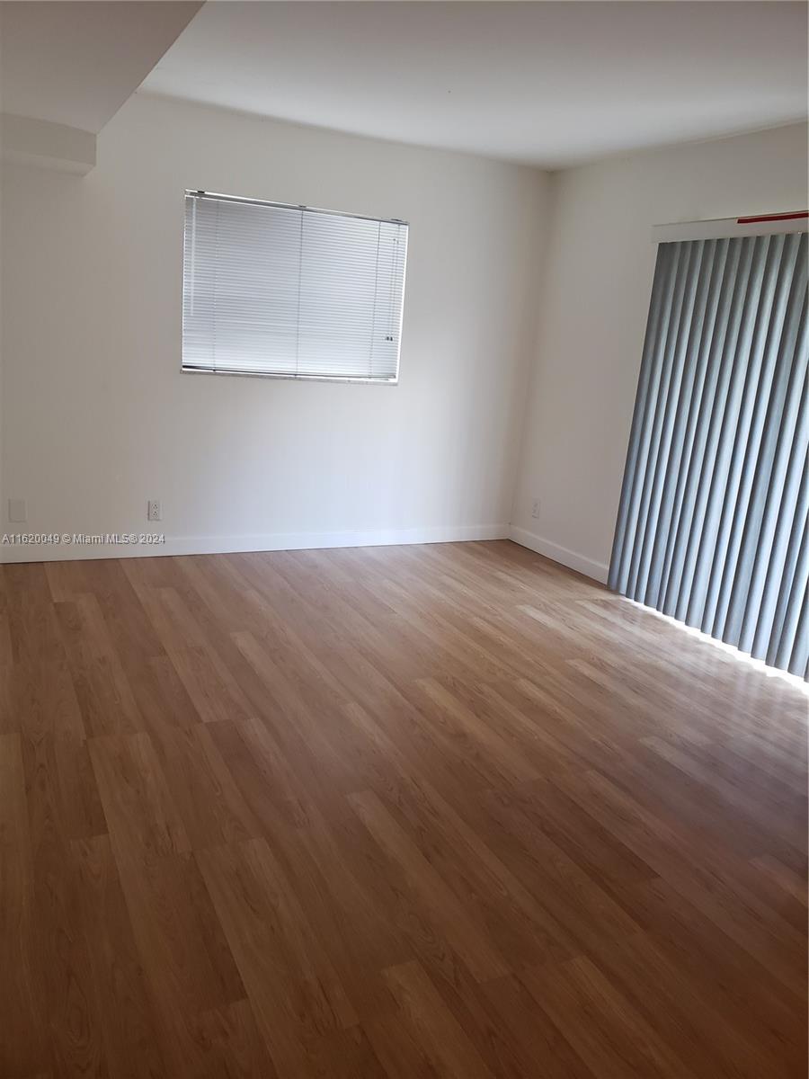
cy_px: 540
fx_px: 810
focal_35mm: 26
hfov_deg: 53.1
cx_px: 404
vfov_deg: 67.3
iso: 320
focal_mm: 4.3
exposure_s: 1/40
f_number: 1.5
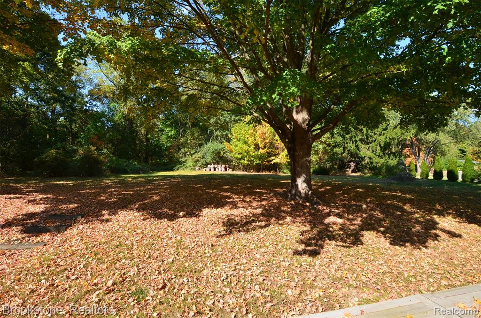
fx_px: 200
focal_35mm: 15
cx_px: 240
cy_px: 159
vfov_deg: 77.1
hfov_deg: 100.5
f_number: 11
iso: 200
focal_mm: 10
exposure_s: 1/100
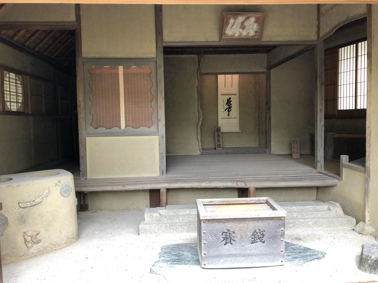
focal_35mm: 29
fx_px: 317
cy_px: 142
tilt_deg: -5.2
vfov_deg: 48.2
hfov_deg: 61.7
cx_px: 189
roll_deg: +1.3
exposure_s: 1/30
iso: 25
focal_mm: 3.99
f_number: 1.8
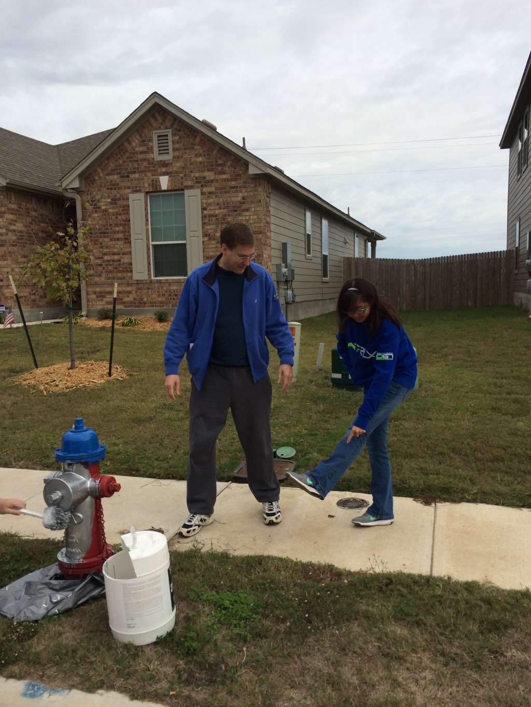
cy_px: 354
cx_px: 266
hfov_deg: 48.2
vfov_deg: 61.7
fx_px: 593
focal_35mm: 29
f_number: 2.2
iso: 32
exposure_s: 1/1866
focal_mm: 4.15
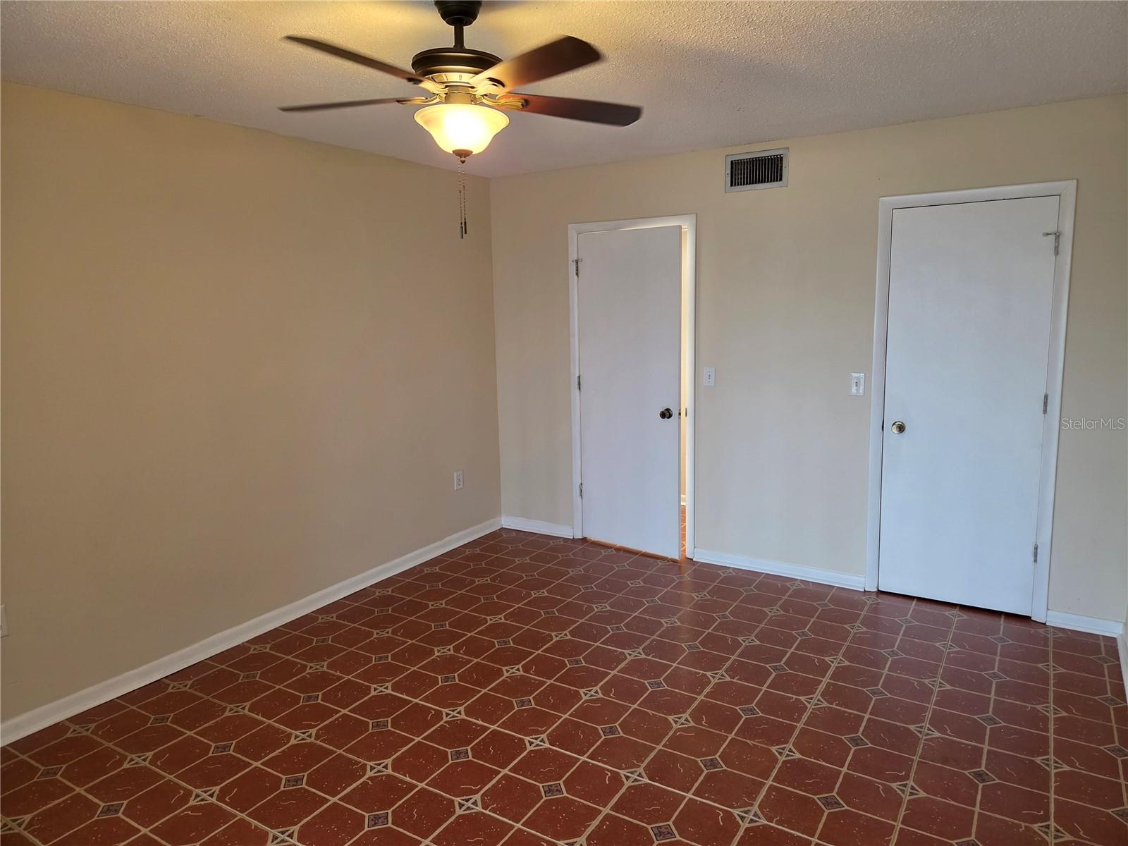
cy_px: 423
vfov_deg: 58.9
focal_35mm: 23
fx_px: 749
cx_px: 564
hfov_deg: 73.9
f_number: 1.8
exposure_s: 1/120
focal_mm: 5.4
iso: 400
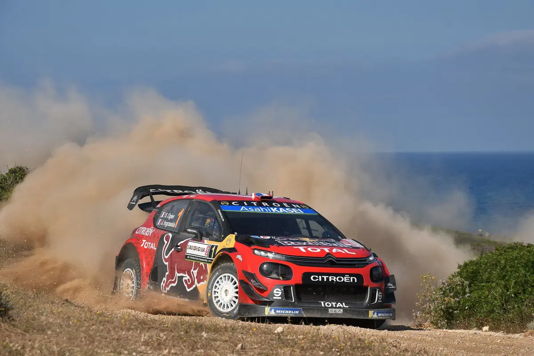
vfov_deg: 9.3
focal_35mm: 147
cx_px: 267
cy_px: 178
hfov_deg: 14.0
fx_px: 2180
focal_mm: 98
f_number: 9
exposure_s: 1/1000
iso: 125
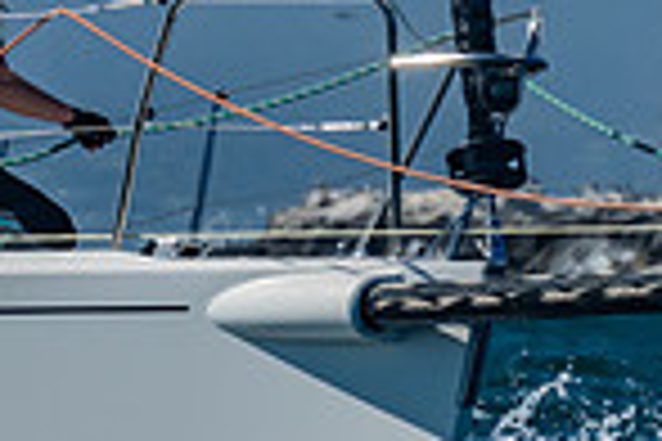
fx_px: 14453
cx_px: -706
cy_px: -219
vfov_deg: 1.7
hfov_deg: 2.6
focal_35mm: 786
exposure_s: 1/1000
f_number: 6.3
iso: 160
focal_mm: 135
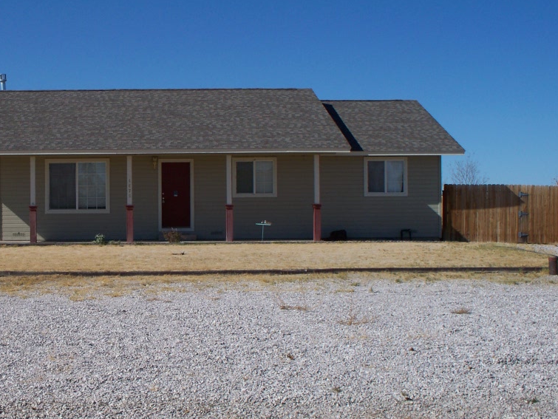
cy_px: 197
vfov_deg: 24.0
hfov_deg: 30.8
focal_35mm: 61
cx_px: 100
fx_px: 984
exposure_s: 1/800
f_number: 5
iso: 64
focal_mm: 7.54
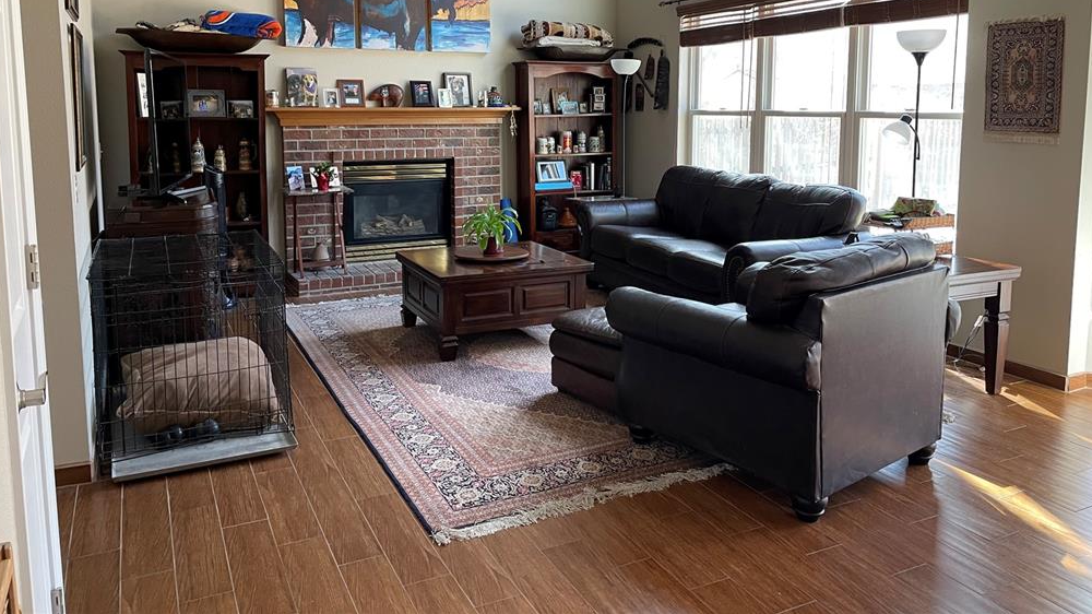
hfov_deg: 66.1
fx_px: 840
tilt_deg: -6.9
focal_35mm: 29
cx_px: 546
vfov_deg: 39.6
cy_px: 196
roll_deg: +0.1
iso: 125
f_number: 1.6
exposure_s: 1/60
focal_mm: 4.2
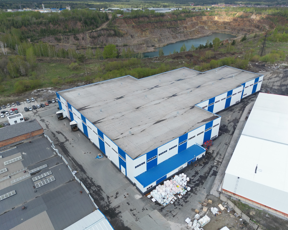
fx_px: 222
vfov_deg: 54.9
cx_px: 151
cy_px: 119
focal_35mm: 26
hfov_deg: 66.0
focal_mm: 6.72
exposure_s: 1/3000
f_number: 1.7
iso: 200
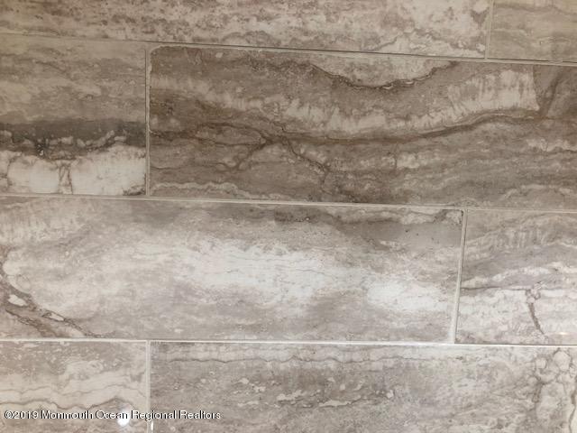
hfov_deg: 61.7
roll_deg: -2.1
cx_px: 288
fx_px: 483
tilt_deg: -9.0
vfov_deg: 48.2
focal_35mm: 29
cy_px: 216
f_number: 1.8
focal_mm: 3.99
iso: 64
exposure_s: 1/15
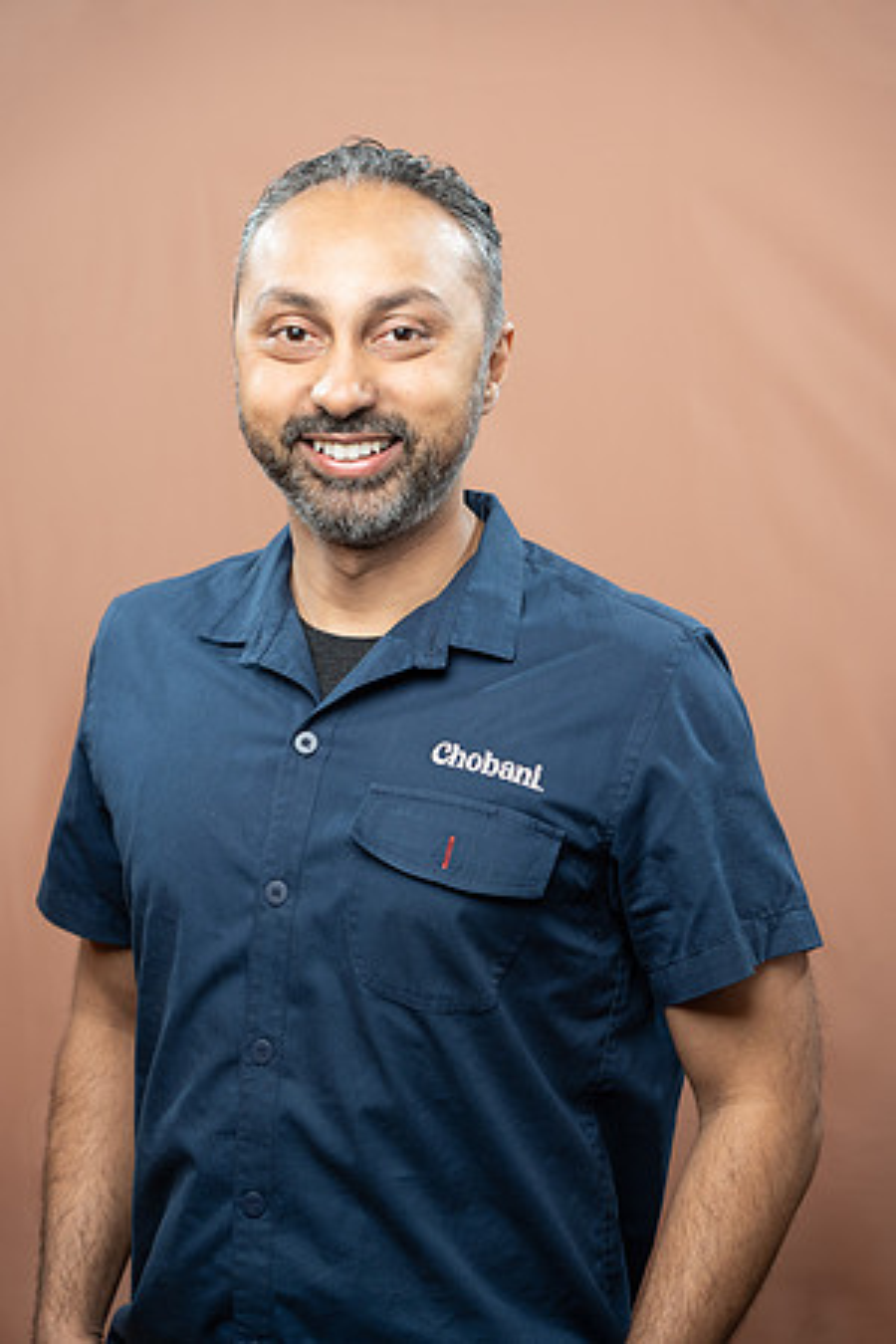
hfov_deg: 16.5
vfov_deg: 24.5
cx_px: 448
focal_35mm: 83
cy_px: 672
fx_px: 3098
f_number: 4
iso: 320
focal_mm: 83
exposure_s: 1/160
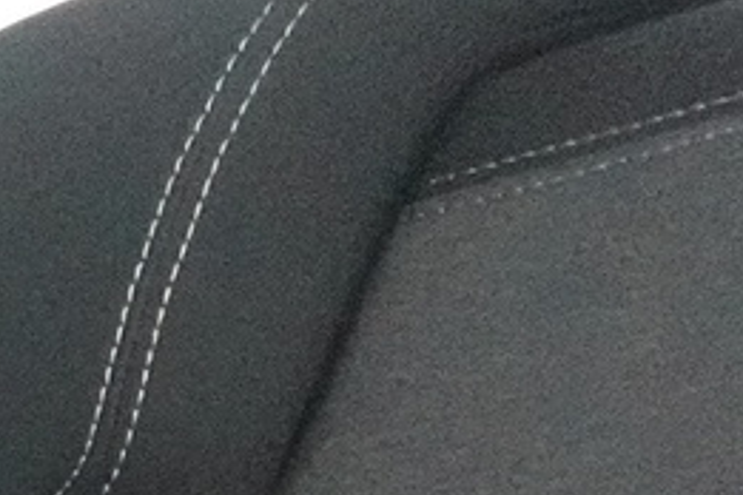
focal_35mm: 124
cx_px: -1549
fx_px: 2559
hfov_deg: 10.7
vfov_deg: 9.7
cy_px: 1201
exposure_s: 1/80
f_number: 2
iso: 5000
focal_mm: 7.6
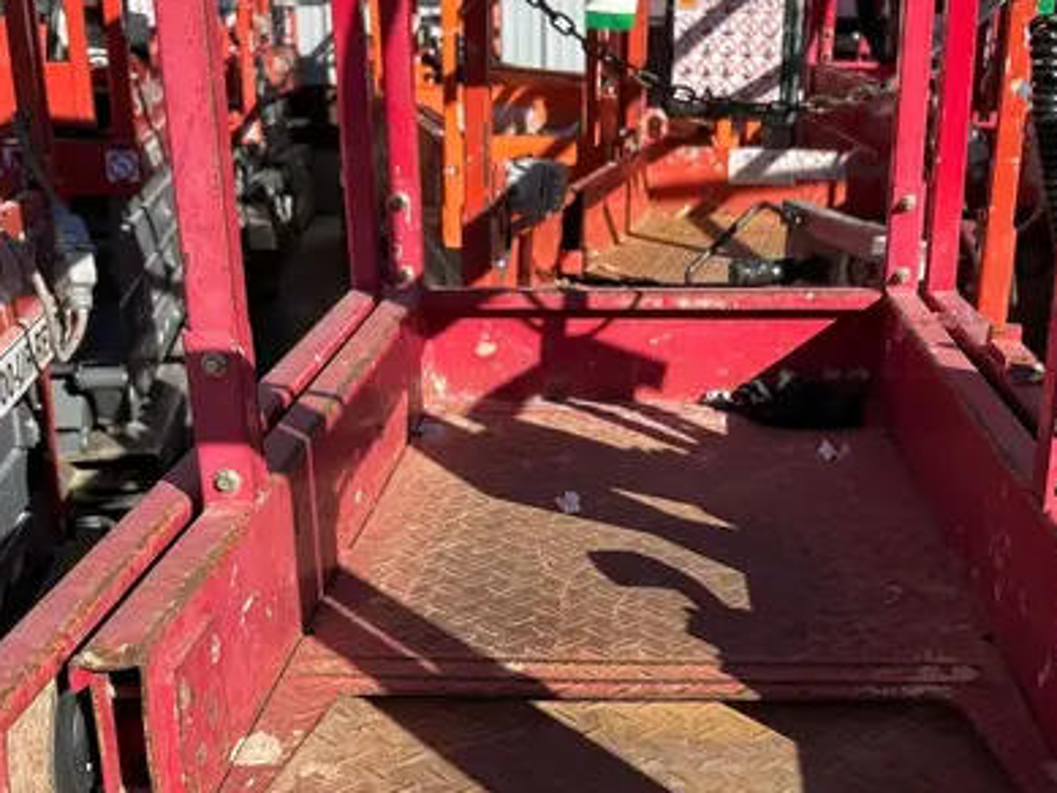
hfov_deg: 38.8
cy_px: 574
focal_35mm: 49
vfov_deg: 29.3
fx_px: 1497
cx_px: 628
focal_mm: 5.7
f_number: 1.5
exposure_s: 1/4444
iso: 50
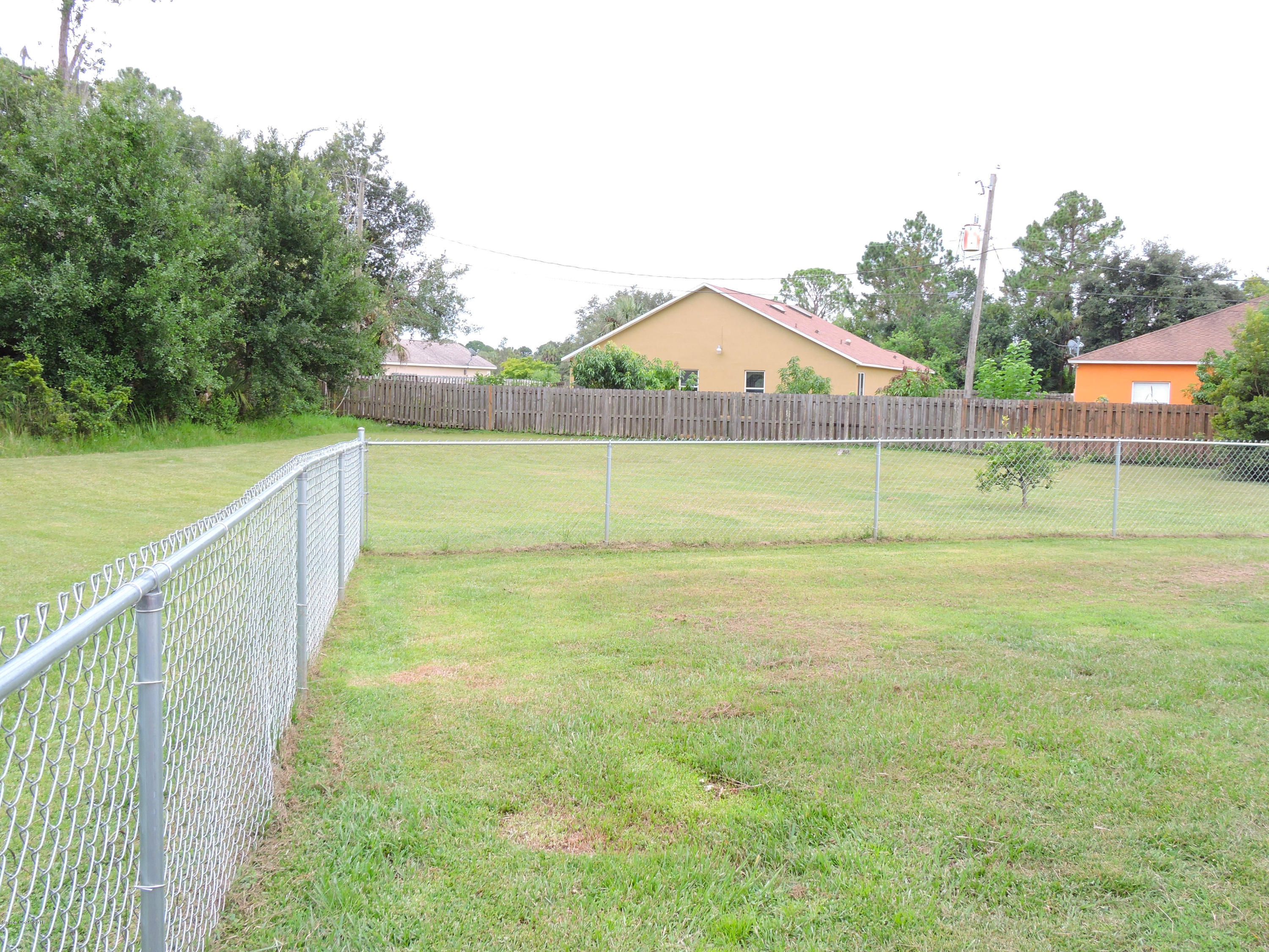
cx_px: 634
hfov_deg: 60.0
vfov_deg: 46.8
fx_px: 1100
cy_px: 476
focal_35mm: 30
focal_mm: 5.4
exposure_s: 1/80
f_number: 3.5
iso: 100
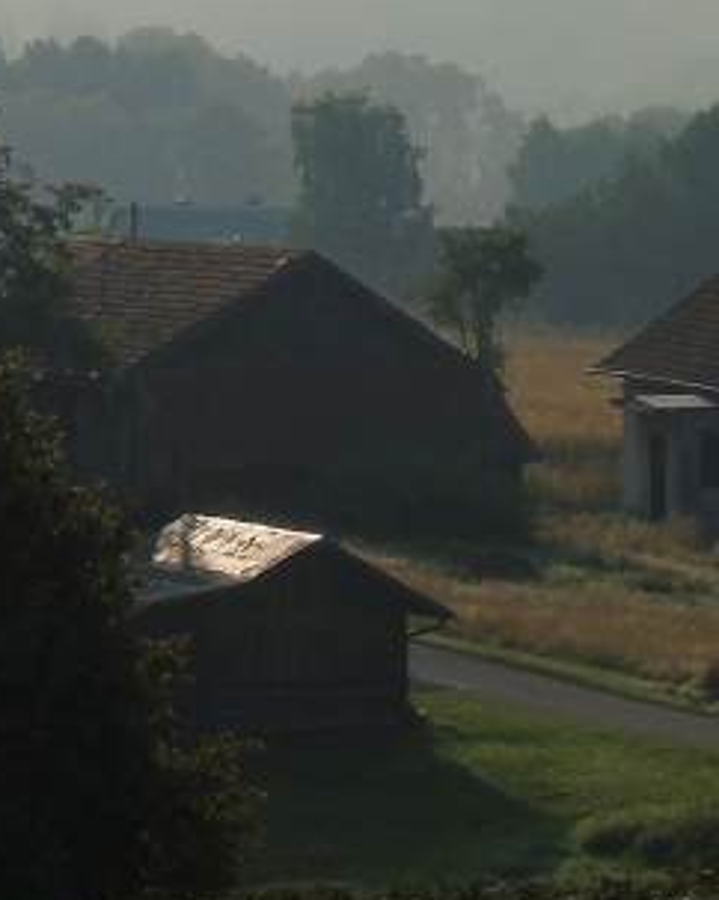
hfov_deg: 3.6
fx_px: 11343
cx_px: 165
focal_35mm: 426
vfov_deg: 4.5
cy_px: 36
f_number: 5.7
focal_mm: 22
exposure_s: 1/1000
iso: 80
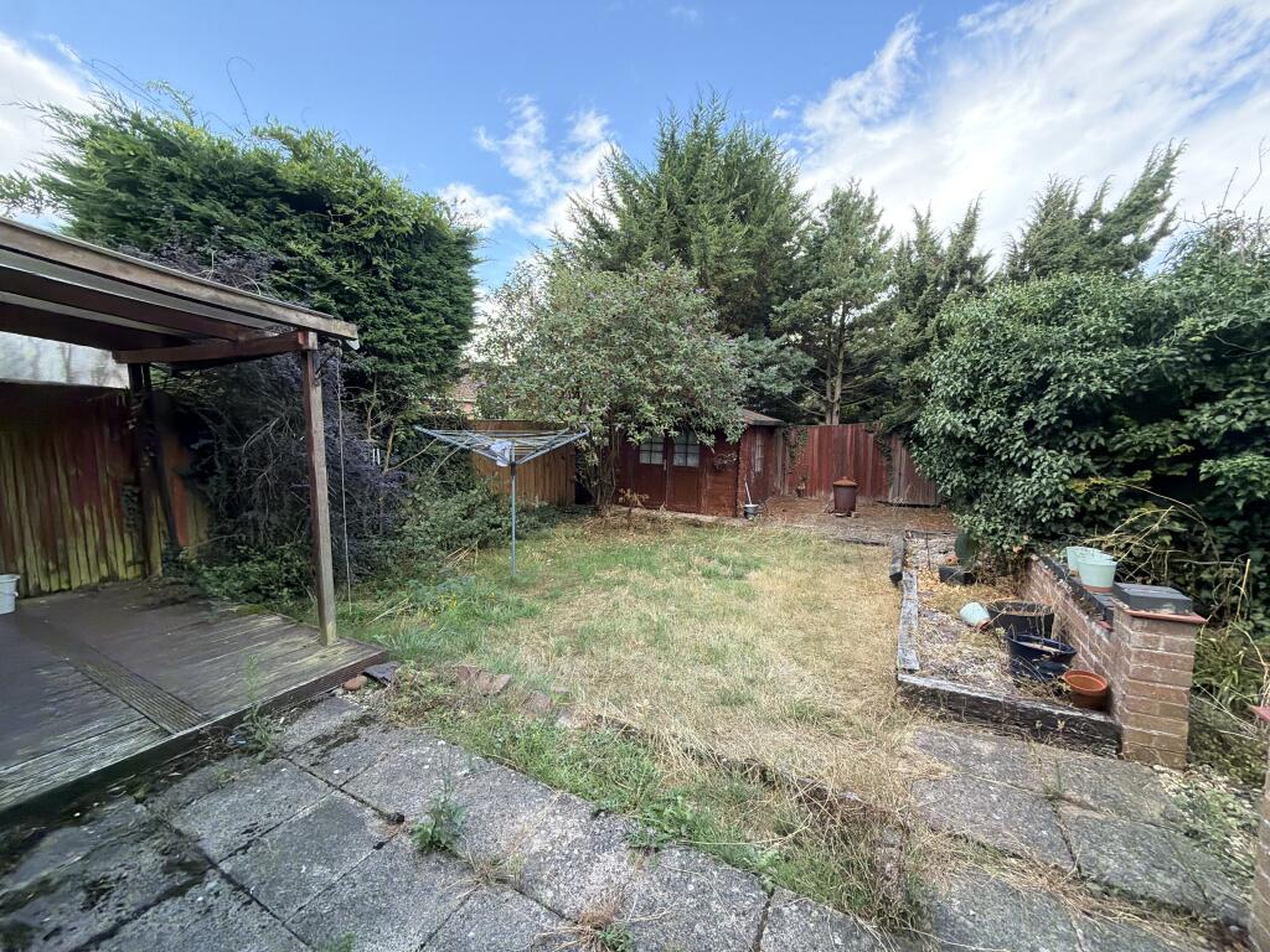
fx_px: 514
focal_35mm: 14
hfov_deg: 102.1
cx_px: 635
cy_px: 476
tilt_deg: -6.2
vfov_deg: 85.7
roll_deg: +0.1
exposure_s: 1/421
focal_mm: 2.22
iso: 200
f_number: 2.2
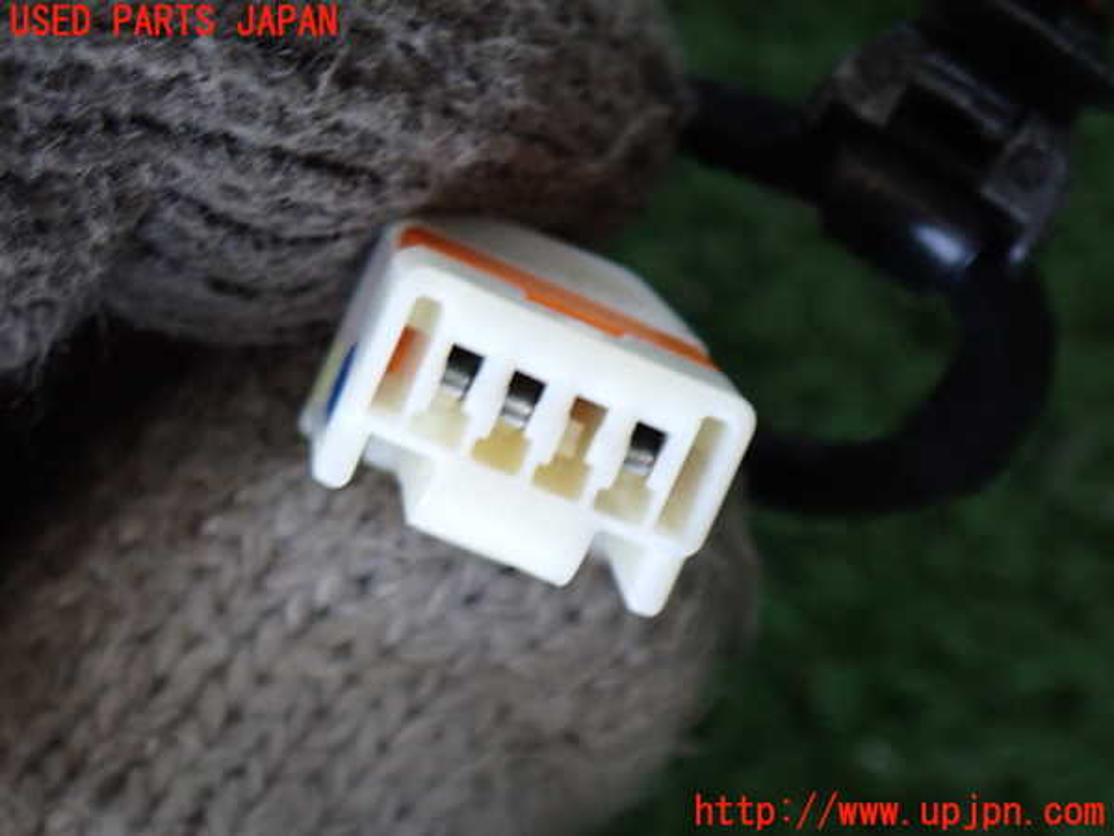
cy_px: 418
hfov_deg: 19.6
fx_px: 3218
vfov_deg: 14.8
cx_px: 557
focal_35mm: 100
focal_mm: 18
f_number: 4.9
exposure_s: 1/40
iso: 800
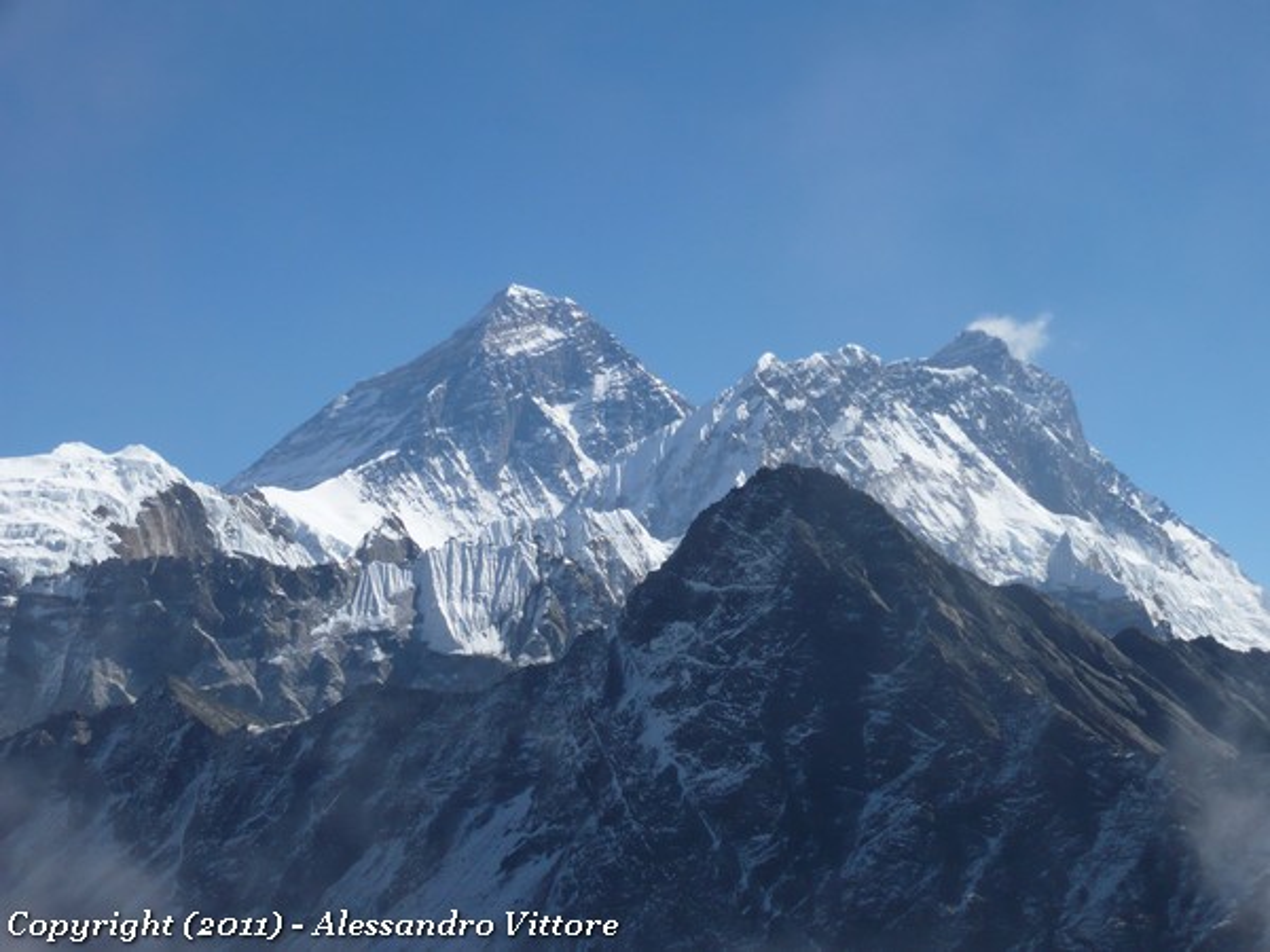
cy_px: 476
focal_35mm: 105
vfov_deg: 14.1
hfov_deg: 18.7
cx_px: 635
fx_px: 3852
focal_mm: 17.4
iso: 100
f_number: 14
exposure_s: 1/160
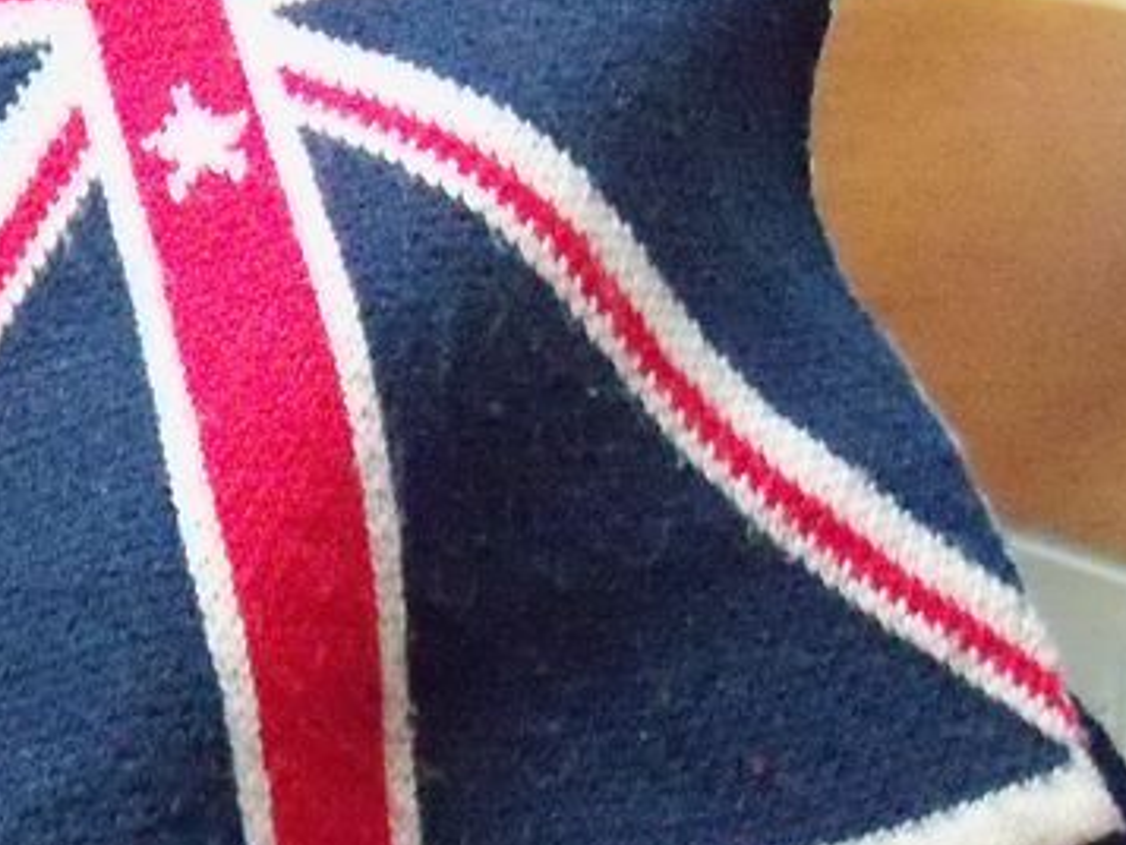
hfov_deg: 19.1
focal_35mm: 98
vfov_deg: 15.1
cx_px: -158
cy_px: 486
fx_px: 3189
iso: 1600
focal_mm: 6.2
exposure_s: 1/20
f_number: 3.5
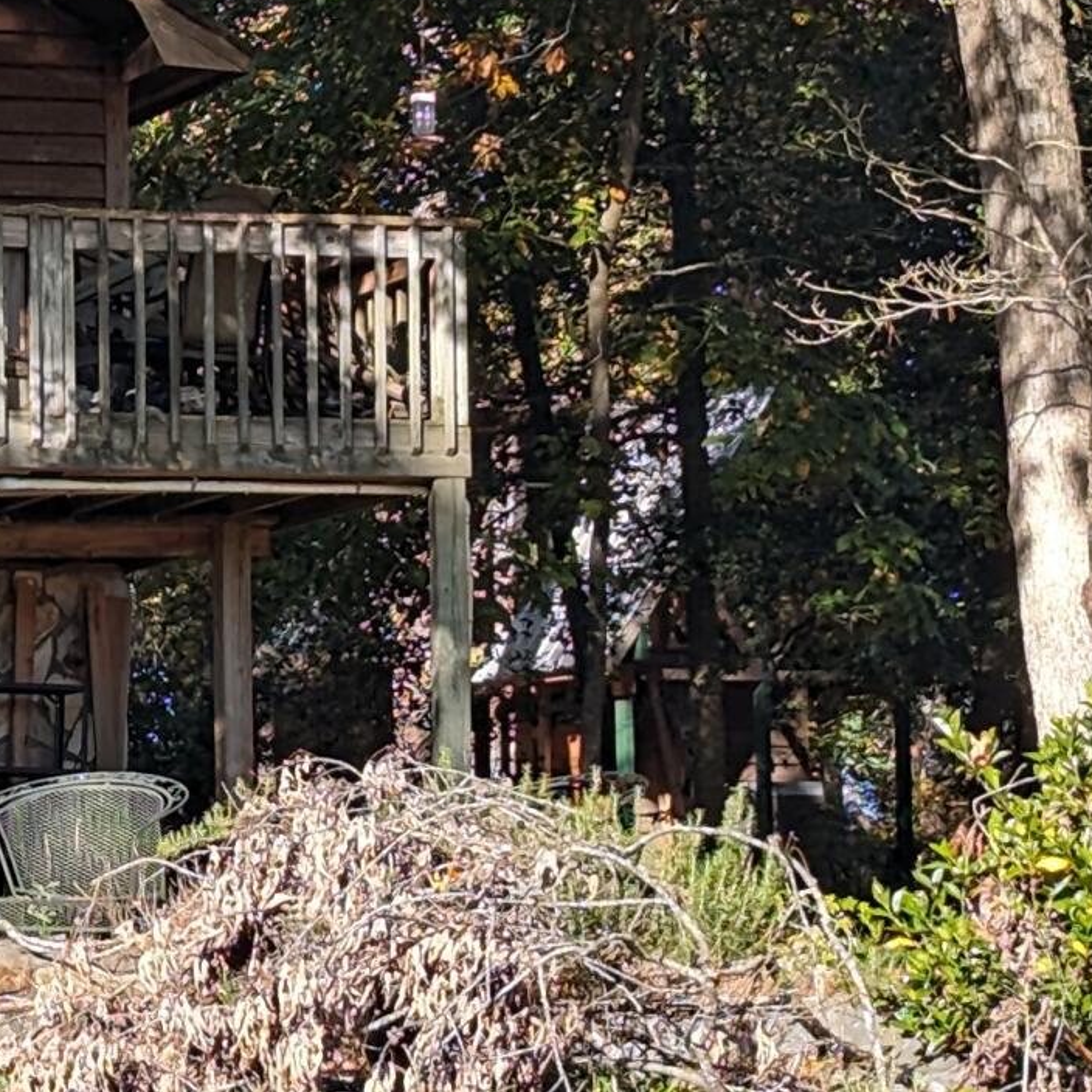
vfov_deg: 9.7
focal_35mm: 181
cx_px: -462
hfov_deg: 9.4
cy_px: 636
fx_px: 6460
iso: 47
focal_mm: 6.81
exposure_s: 1/724
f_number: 1.85
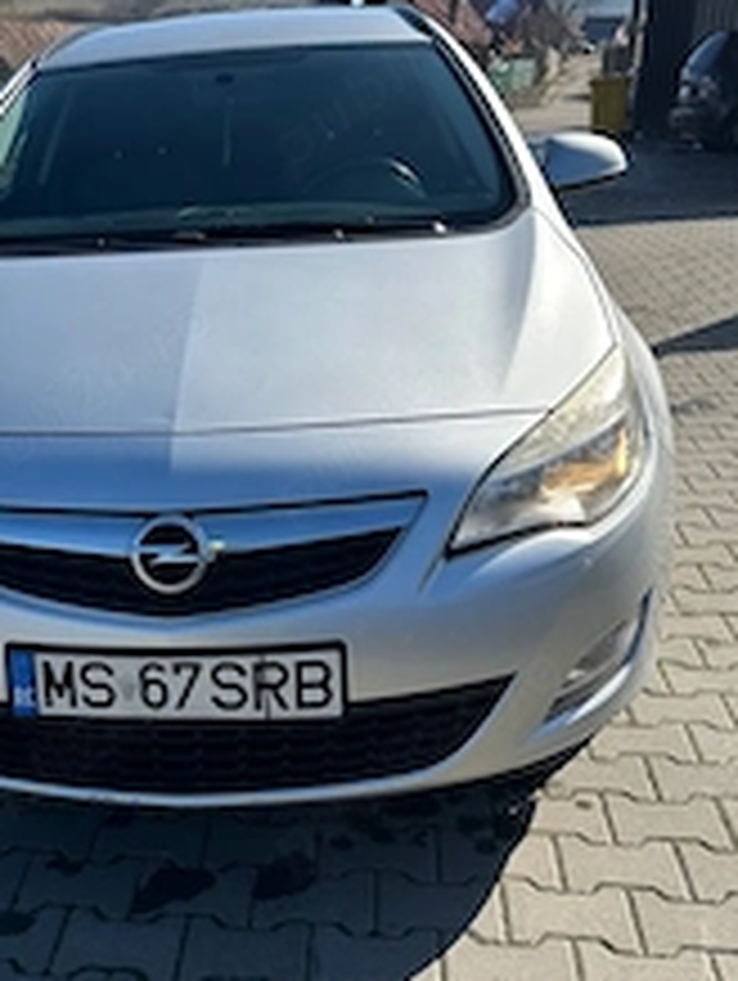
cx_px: 158
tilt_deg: -16.1
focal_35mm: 44
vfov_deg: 42.9
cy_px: 464
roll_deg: -2.0
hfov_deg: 32.1
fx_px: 1248
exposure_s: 1/4545
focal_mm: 6.86
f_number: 1.78
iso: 80
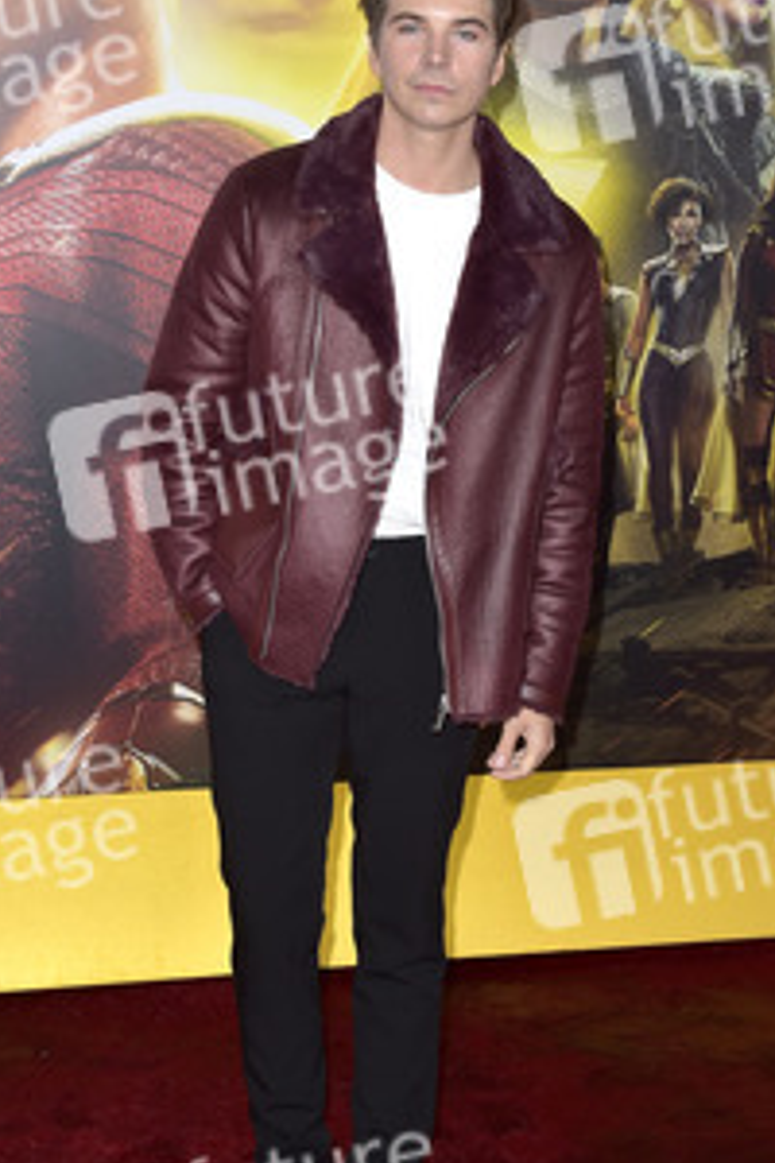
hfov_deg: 22.6
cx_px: 362
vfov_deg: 33.4
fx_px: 1937
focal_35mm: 60
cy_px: 644
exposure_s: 1/250
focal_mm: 45
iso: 400
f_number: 6.3
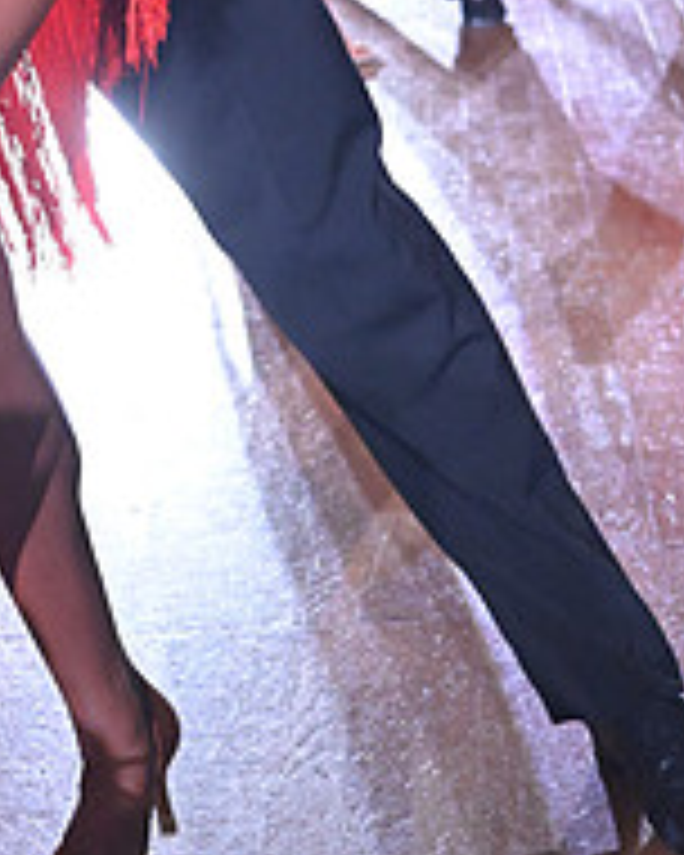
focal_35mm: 109
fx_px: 2758
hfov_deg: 13.8
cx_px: -110
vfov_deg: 16.6
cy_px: -252
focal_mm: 38
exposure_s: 1/400
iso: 5000
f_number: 4
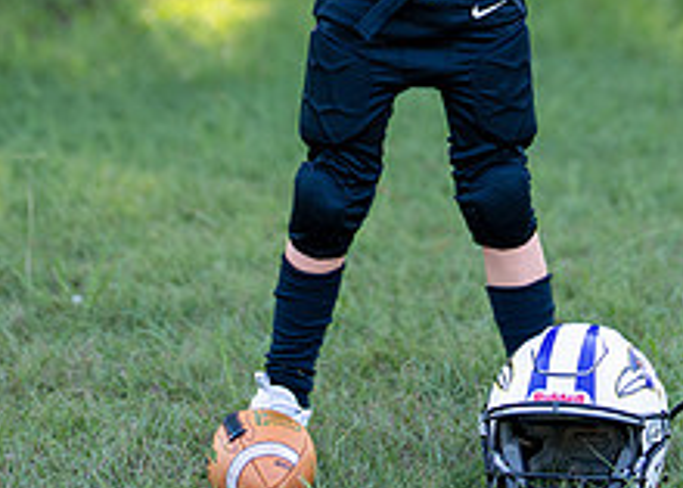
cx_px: 422
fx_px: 3297
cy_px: -115
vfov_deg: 8.4
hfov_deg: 11.8
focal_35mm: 170
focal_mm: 50
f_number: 1.2
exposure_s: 1/1250
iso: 100
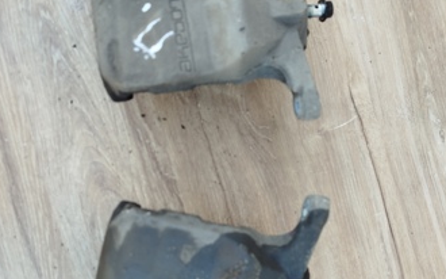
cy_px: 163
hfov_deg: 52.7
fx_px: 450
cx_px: 239
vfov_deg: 34.3
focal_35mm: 37
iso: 64
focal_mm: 5.31
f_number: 1.7
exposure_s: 1/50
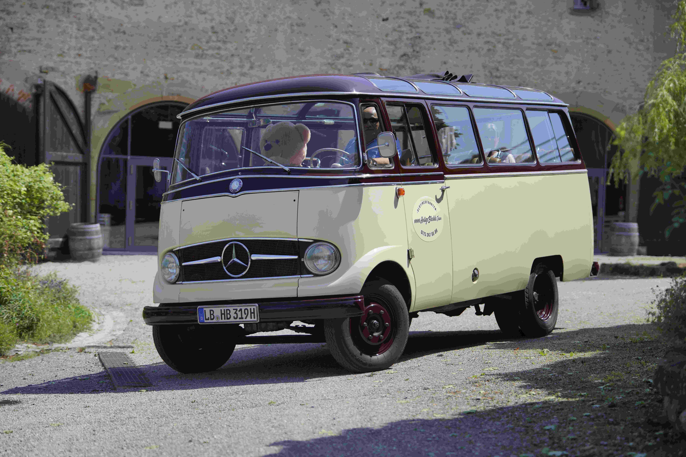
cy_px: 228
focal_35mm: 70
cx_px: 343
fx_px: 1334
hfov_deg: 28.8
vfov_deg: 19.5
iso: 100
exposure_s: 1/2000
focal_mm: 70
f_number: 2.5
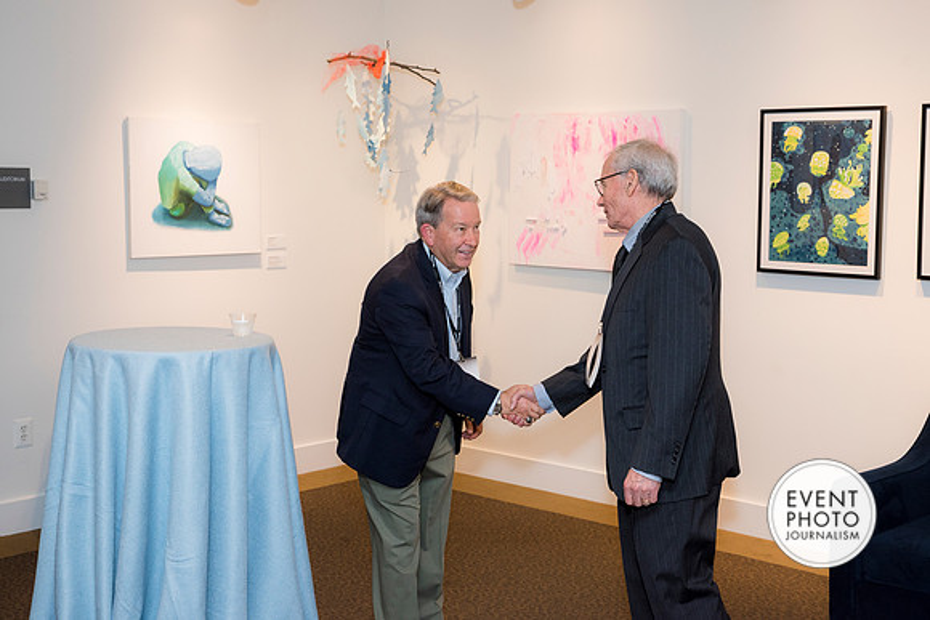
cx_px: 465
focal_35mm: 53
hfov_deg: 37.7
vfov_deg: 25.7
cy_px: 295
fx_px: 1363
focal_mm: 50
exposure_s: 1/125
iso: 800
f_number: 5
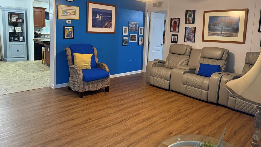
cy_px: 54
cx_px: 132
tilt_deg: -7.0
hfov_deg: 69.9
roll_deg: -2.3
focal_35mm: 27
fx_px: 187
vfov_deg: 42.5
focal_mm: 6.76
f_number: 1.78
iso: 500
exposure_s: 1/60
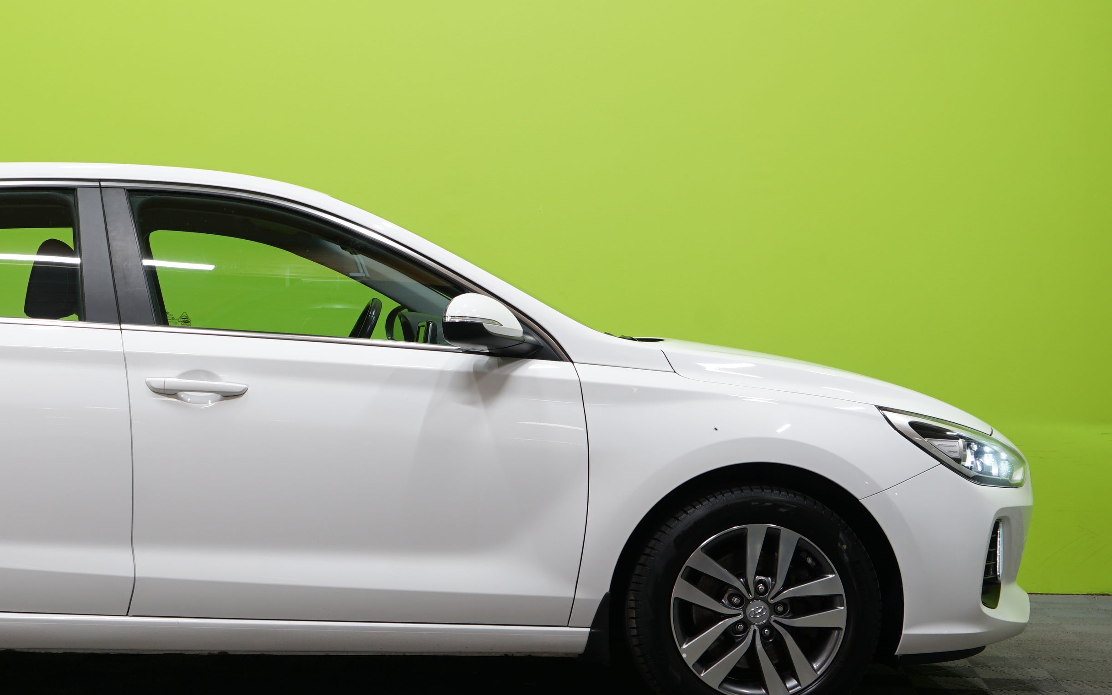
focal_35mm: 66
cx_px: 233
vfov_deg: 19.7
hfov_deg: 30.4
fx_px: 2000
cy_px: 364
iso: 200
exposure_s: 1/20
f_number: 5.6
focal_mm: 40
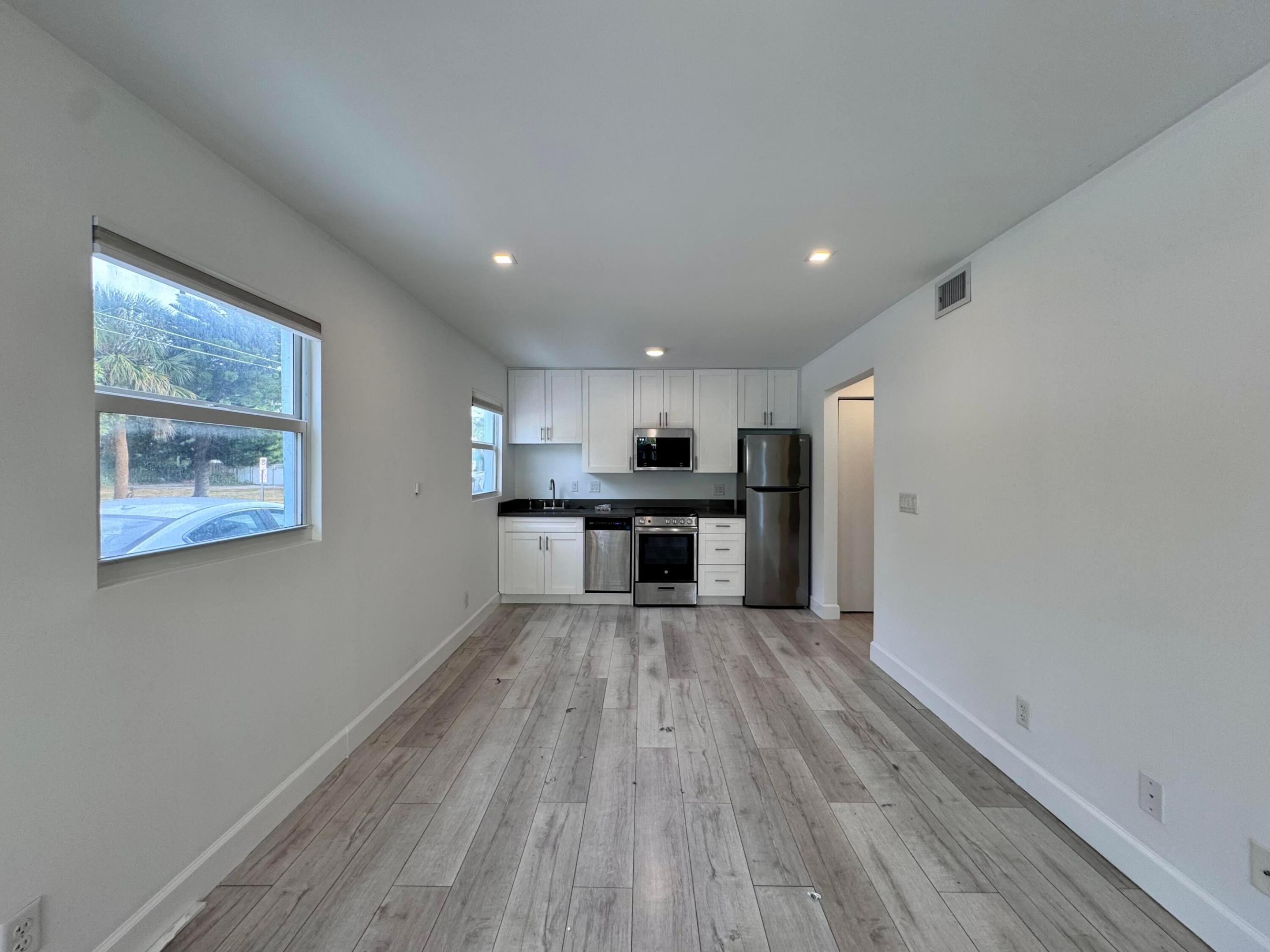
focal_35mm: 14
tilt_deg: -1.5
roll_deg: +0.0
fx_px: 514
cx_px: 635
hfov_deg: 102.1
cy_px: 476
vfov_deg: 85.7
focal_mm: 2.22
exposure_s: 1/120
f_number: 2.2
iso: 64
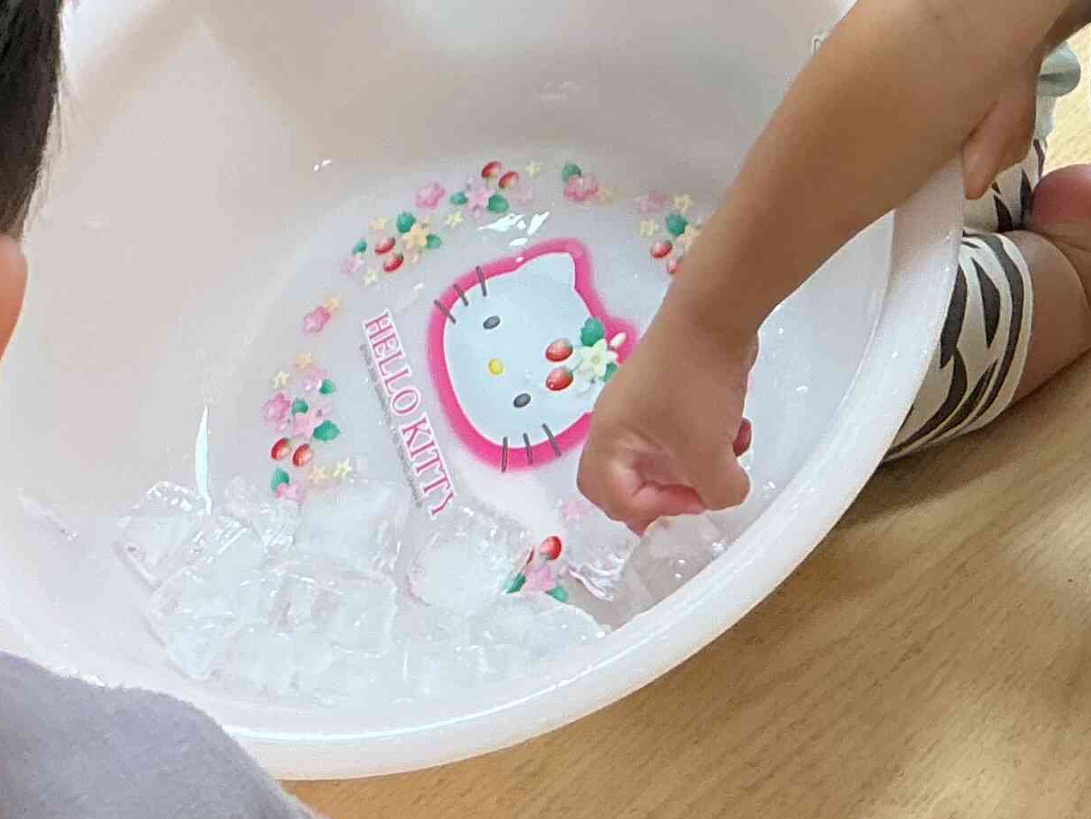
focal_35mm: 96
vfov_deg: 15.1
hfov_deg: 20.2
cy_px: -50
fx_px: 3026
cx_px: 855
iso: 50
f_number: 1.8
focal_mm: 3
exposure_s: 1/60
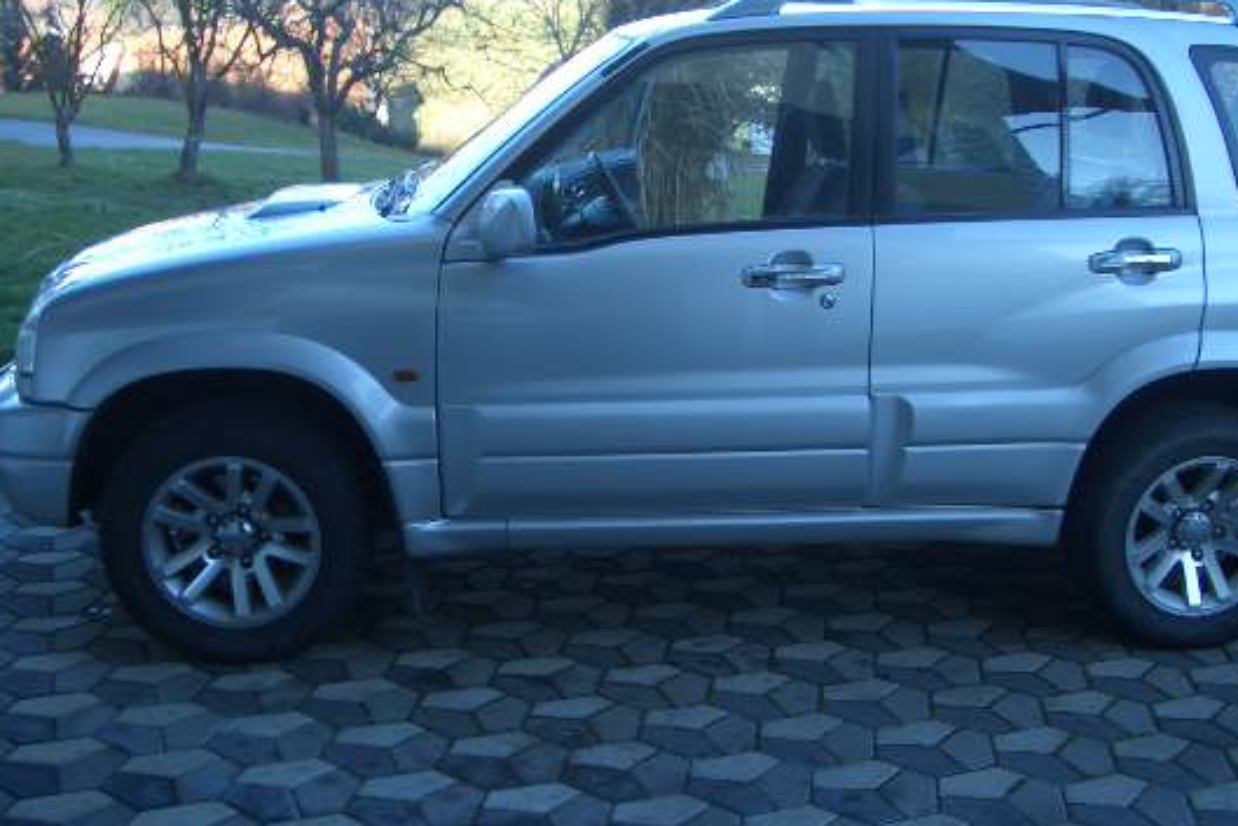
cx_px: 730
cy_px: 344
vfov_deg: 30.5
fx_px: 1513
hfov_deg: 44.3
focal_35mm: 44
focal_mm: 5.8
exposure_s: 1/125
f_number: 2.6
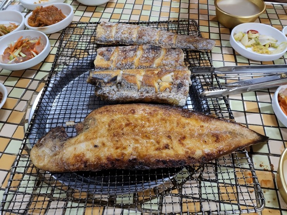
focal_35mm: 23
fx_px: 191
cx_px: 144
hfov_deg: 73.9
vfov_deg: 58.9
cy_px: 108
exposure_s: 1/60
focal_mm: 6.4
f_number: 1.8
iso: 640
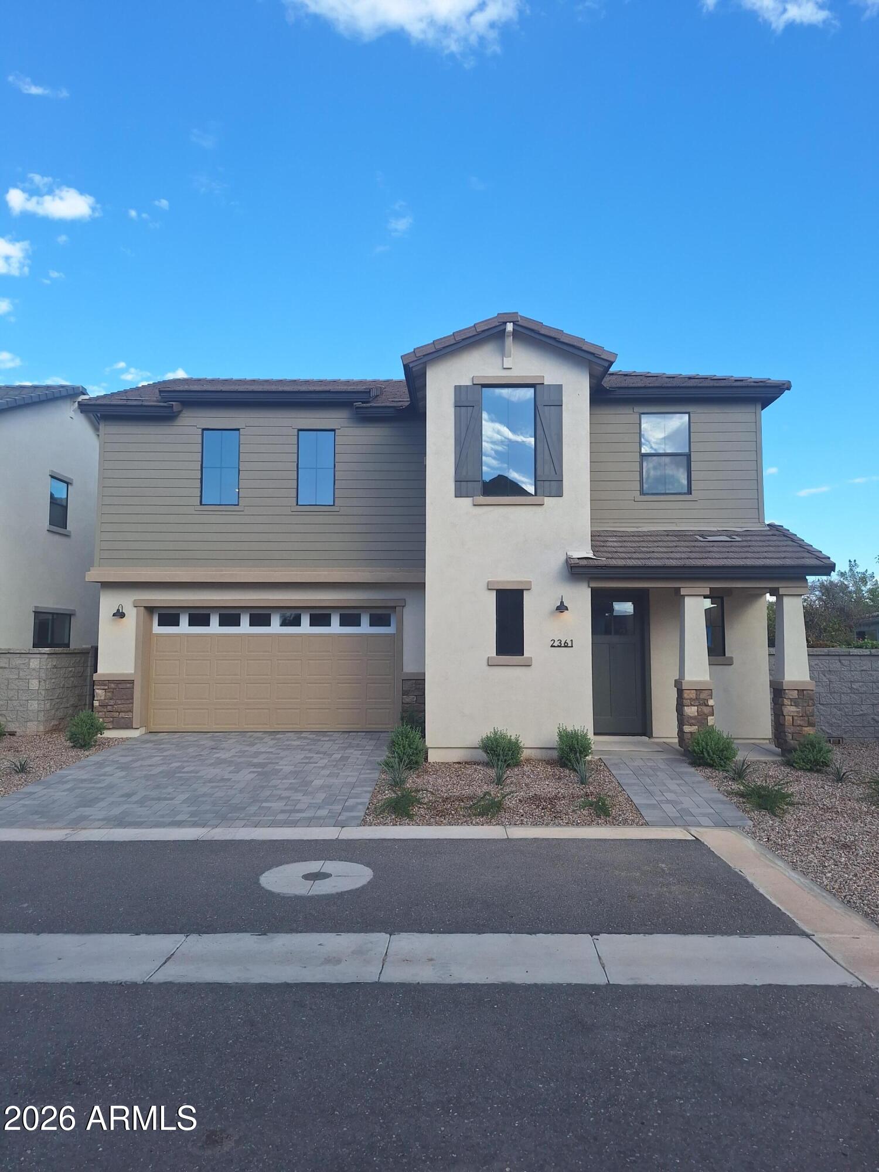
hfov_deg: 58.9
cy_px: 586
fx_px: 779
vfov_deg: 73.9
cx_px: 440
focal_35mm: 23
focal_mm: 5.54
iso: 40
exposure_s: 1/1337
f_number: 1.8
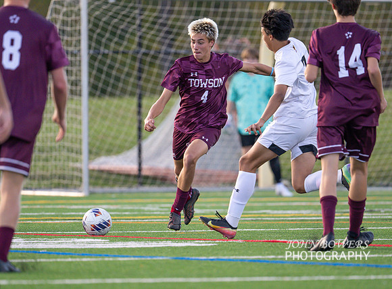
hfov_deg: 4.0
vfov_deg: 3.0
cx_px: 197
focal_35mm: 499
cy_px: 166
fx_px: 5613
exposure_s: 1/2500
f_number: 4.5
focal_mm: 400
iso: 2500
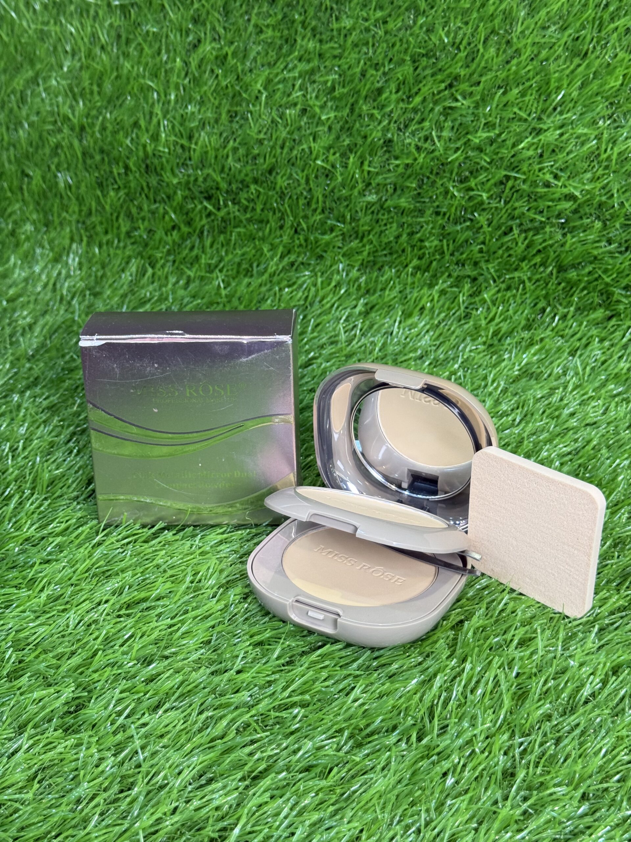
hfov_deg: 30.3
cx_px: 316
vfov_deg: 39.7
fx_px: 1167
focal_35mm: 48
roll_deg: +0.9
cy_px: 421
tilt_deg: -29.0
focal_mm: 6.76
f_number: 1.78
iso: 100
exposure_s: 1/78
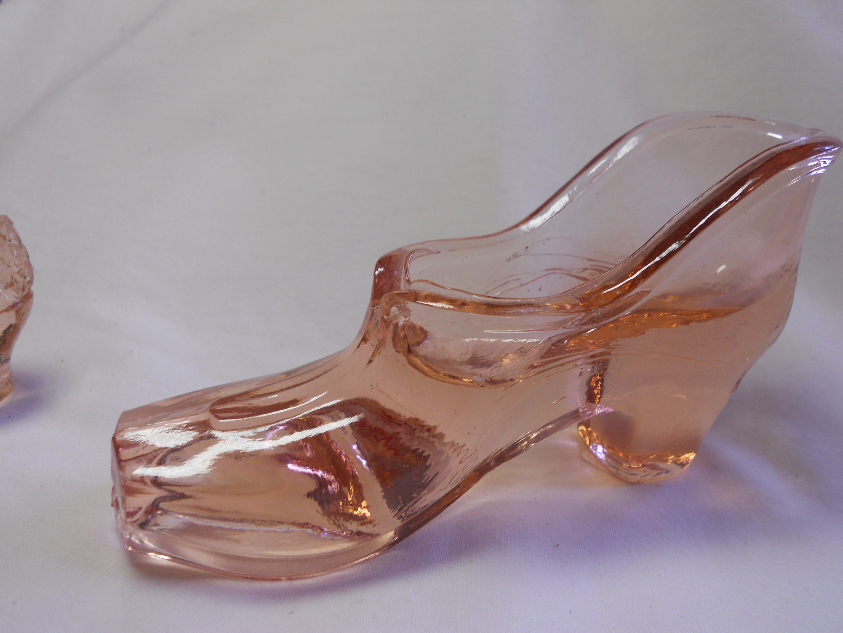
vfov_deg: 44.2
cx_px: 422
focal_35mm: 32
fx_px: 779
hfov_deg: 56.8
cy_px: 316
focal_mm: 5.8
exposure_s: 1/50
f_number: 3.5
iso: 80
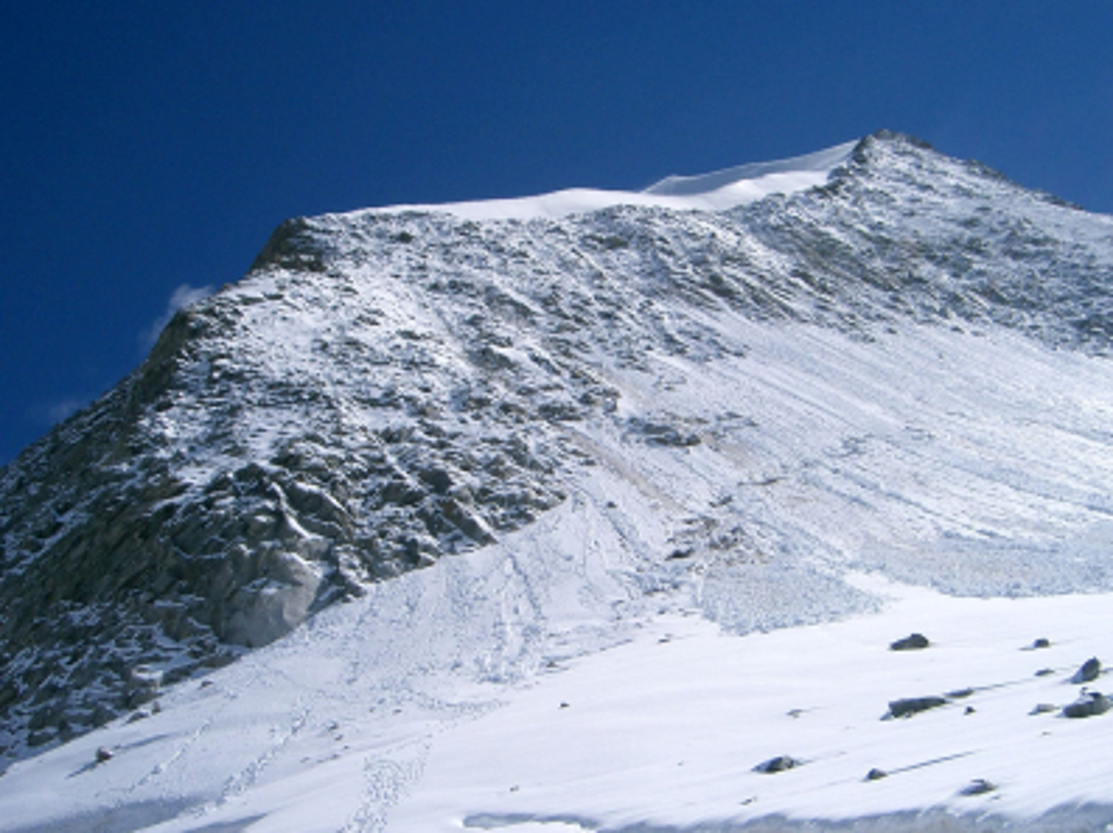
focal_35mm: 42
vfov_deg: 34.3
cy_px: 432
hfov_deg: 44.8
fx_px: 1349
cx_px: 582
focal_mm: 8
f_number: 4.8
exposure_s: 1/2000
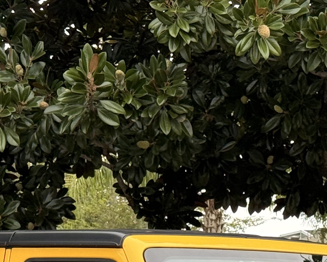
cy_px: 381
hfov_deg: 10.9
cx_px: 240
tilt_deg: +0.1
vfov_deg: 8.6
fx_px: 1704
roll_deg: -0.2
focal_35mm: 176
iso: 100
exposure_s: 1/98
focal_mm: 6.76
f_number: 1.78
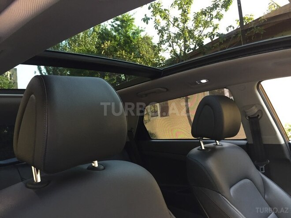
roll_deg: +4.2
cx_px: 146
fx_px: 244
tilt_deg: +4.3
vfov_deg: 48.2
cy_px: 109
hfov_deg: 61.7
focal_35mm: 29
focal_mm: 4.15
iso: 64
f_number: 2.2
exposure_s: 1/33
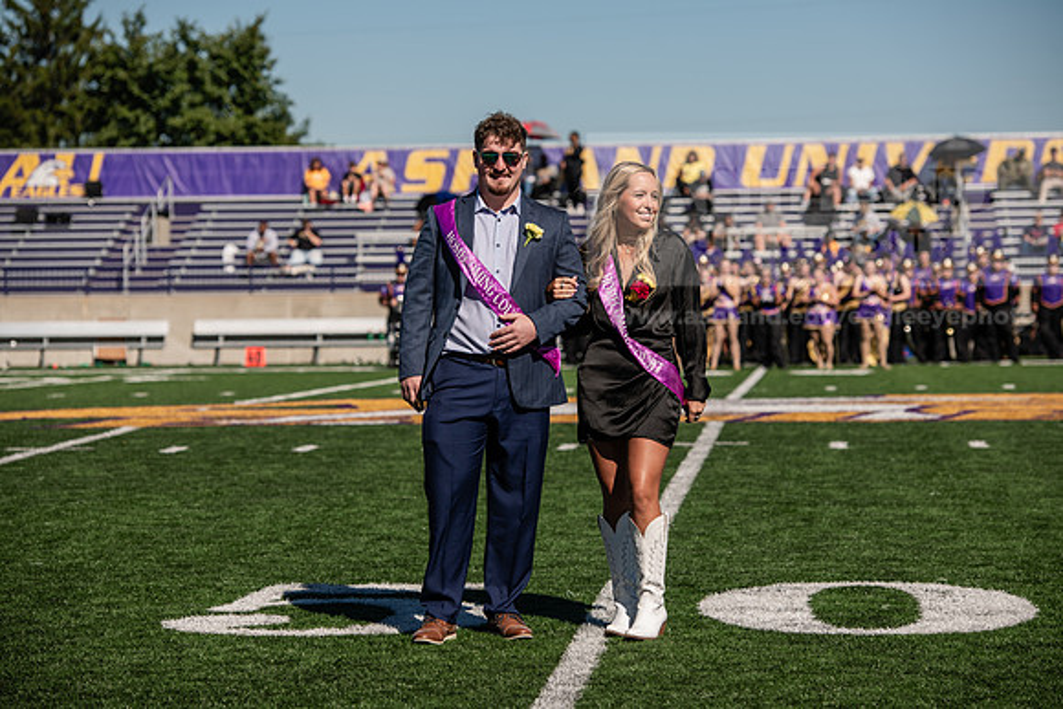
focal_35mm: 120
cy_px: 354
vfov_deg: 11.4
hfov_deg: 17.1
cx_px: 532
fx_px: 3544
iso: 50
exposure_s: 1/640
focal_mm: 120
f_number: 4.5
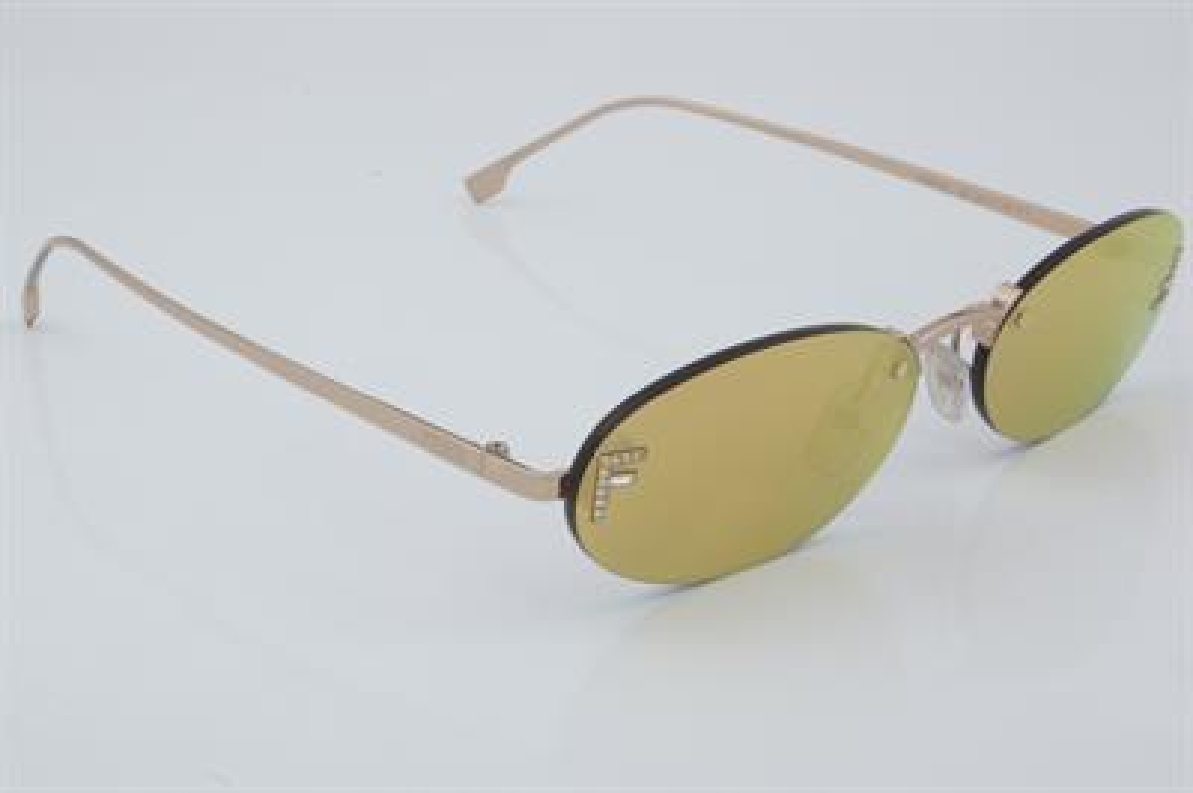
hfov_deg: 27.0
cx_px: 596
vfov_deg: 18.2
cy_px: 396
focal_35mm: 75
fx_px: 2483
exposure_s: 1/3
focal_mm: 50
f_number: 32
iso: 100
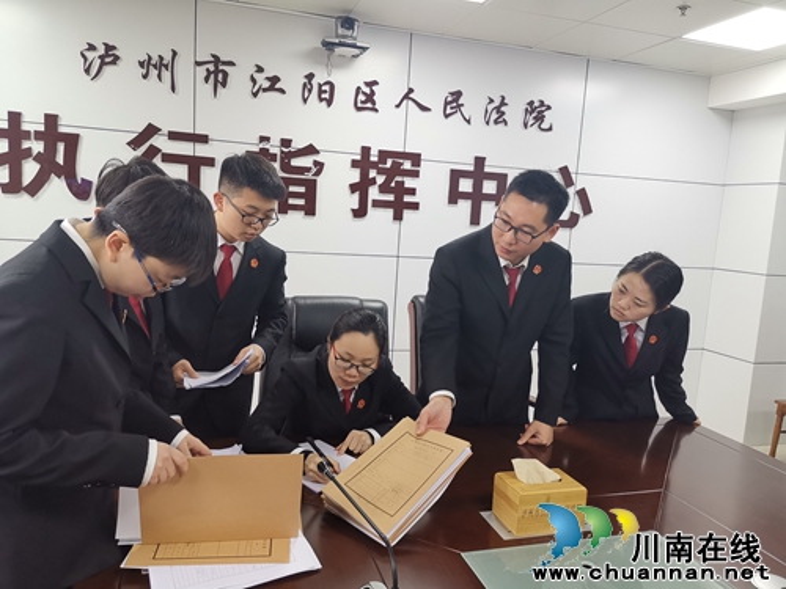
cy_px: 294
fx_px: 613
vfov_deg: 51.4
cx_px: 393
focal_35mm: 27
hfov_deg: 65.3
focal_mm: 4.75
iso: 250
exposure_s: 1/120
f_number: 1.8
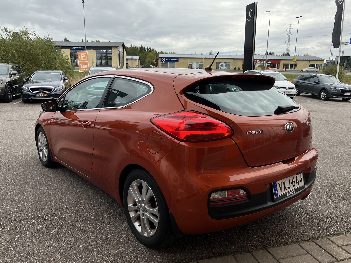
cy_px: 132
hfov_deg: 63.4
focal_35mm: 28
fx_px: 284
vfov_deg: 49.7
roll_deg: -0.1
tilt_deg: -10.8
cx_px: 176
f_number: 1.8
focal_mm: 3.99
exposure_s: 1/419
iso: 32
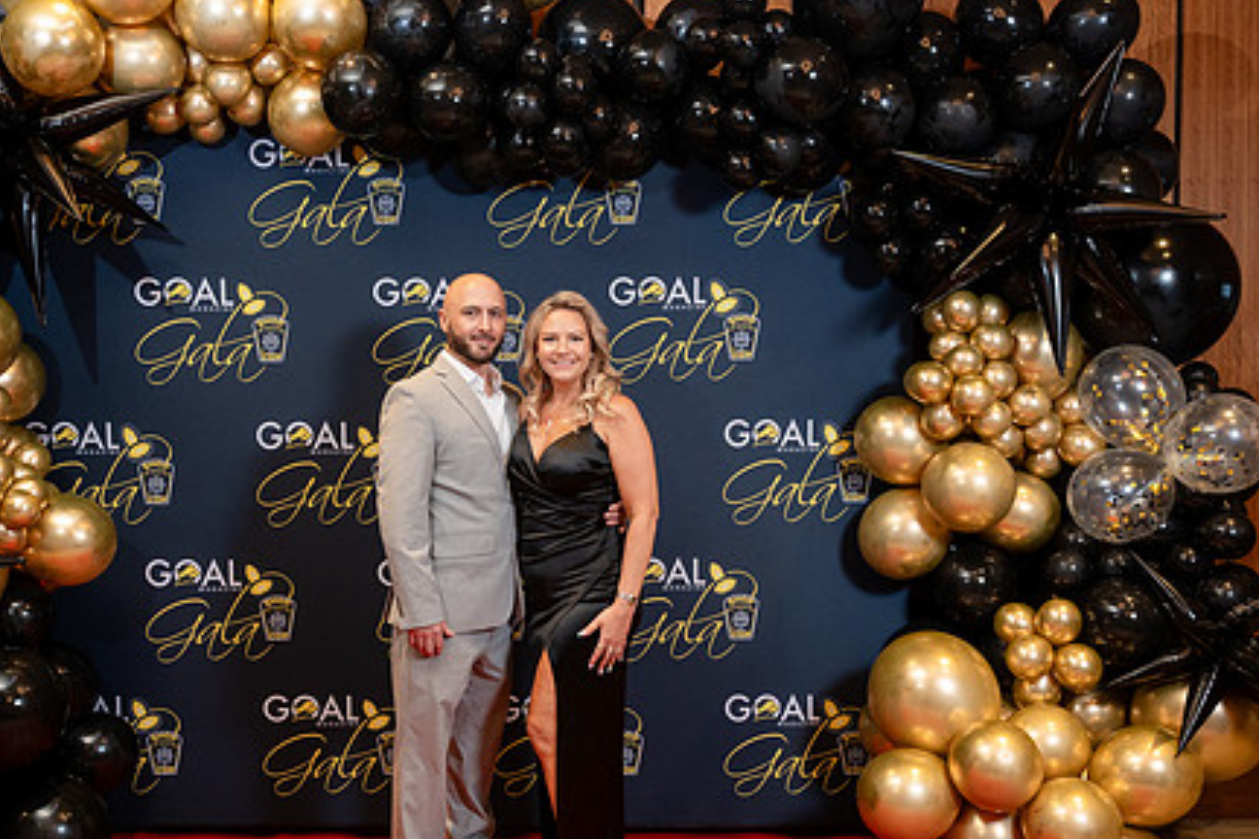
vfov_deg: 35.0
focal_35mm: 38
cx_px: 513
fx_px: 1329
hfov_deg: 50.4
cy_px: 459
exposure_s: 1/200
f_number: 3.5
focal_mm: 28
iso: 1600
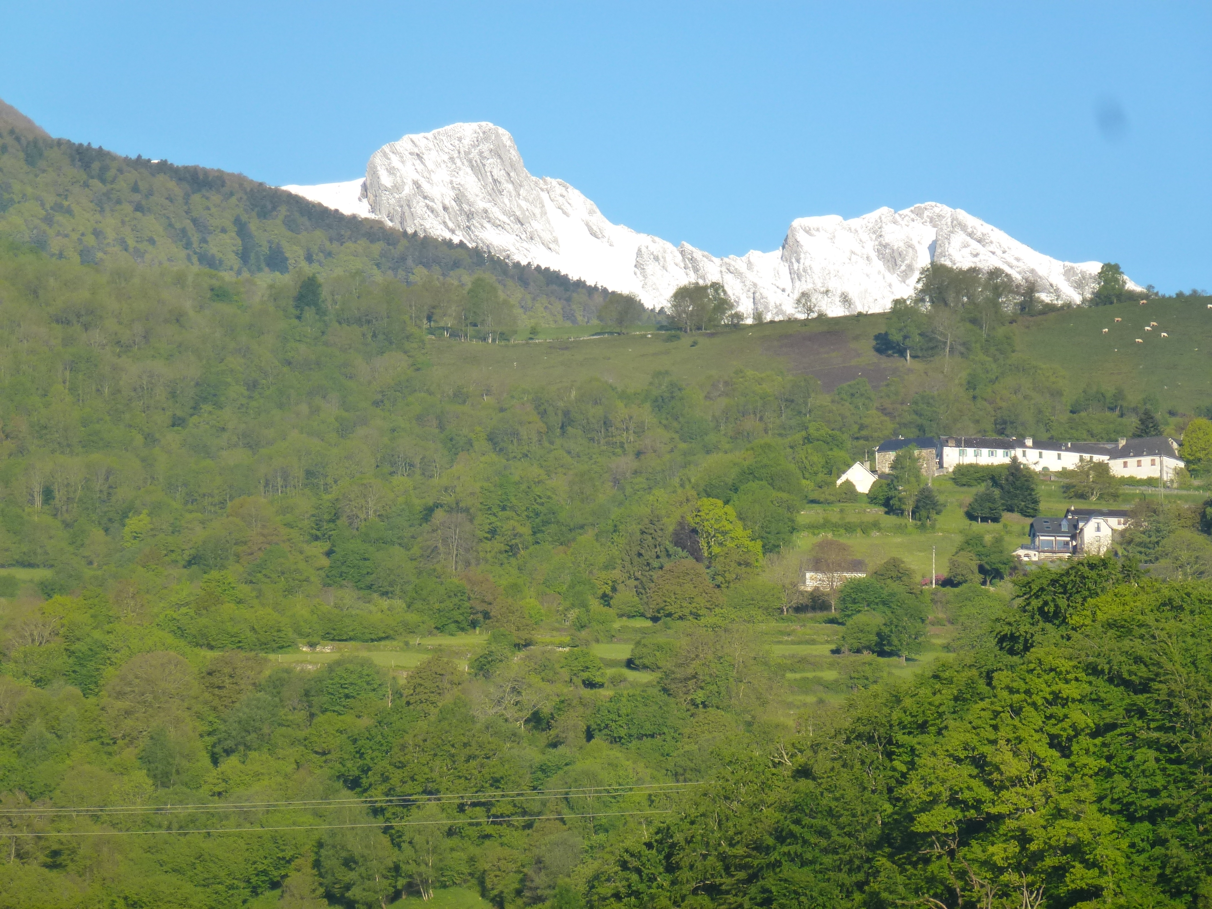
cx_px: 606
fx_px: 7493
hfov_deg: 9.2
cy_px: 454
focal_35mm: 214
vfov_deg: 6.9
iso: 160
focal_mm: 38.3
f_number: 5.5
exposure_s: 1/320
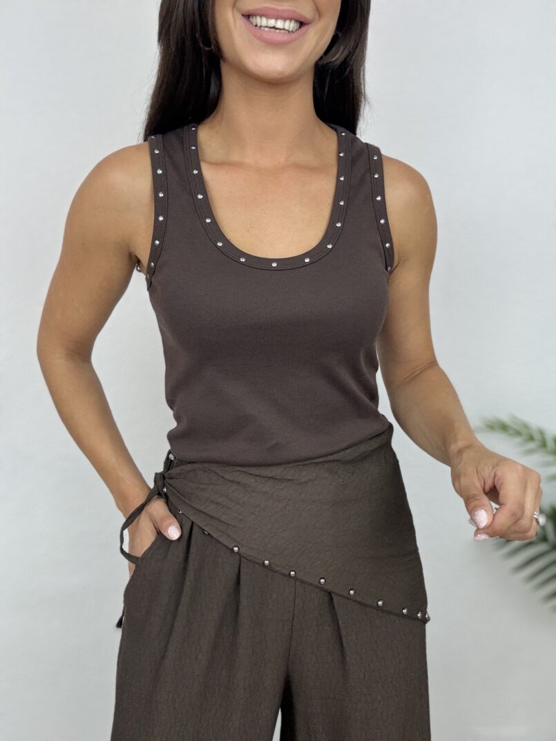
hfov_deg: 46.8
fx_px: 642
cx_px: 278
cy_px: 370
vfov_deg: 60.0
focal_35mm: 30
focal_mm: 2.69
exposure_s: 1/100
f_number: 1.9
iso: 80
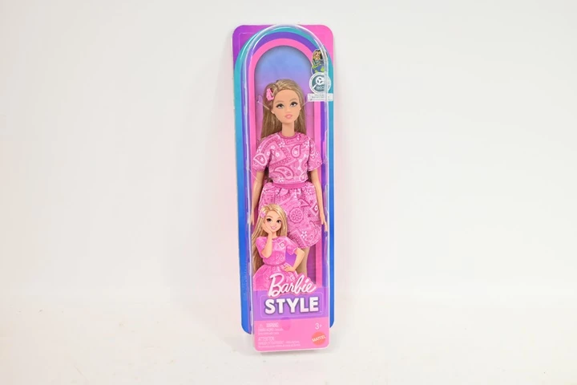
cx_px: 288
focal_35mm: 34
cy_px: 192
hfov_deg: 56.1
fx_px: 541
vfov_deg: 39.1
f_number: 4
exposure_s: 1/125
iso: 400
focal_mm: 22.5
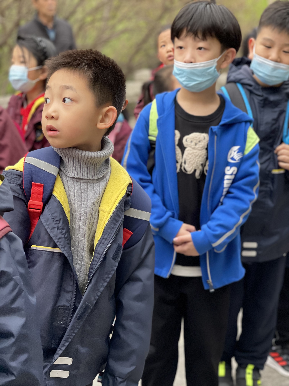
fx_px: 712
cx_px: 144
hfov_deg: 22.9
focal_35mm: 64
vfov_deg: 30.3
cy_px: 193
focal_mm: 7.5
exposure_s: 1/121
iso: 80
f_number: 2.2
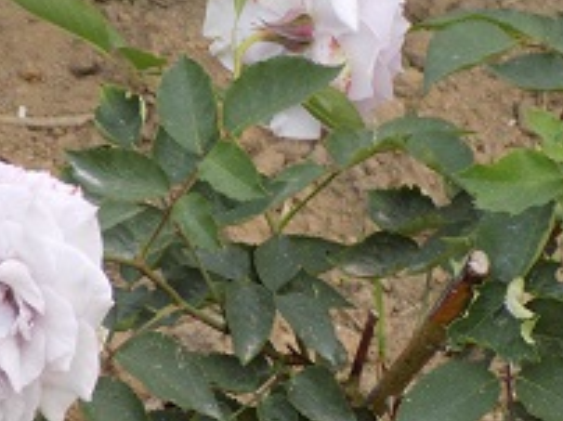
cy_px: 259
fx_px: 5101
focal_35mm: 314
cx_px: 385
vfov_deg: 4.7
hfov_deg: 6.3
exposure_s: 1/30
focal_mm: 23.4
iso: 125
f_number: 5
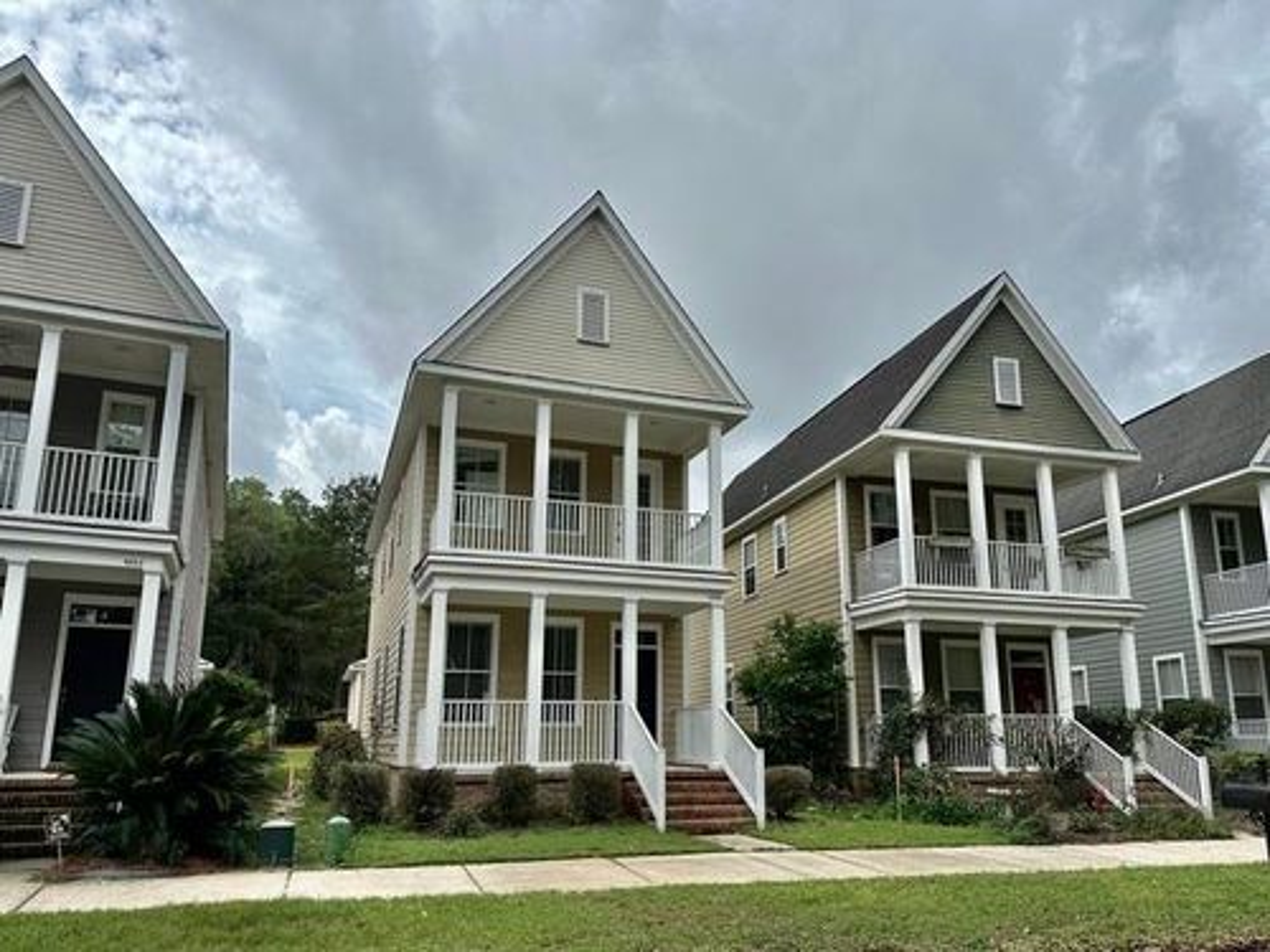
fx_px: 881
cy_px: 476
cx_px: 635
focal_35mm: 24
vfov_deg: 56.8
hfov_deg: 71.6
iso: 80
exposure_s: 1/5263
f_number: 1.78
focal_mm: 6.86
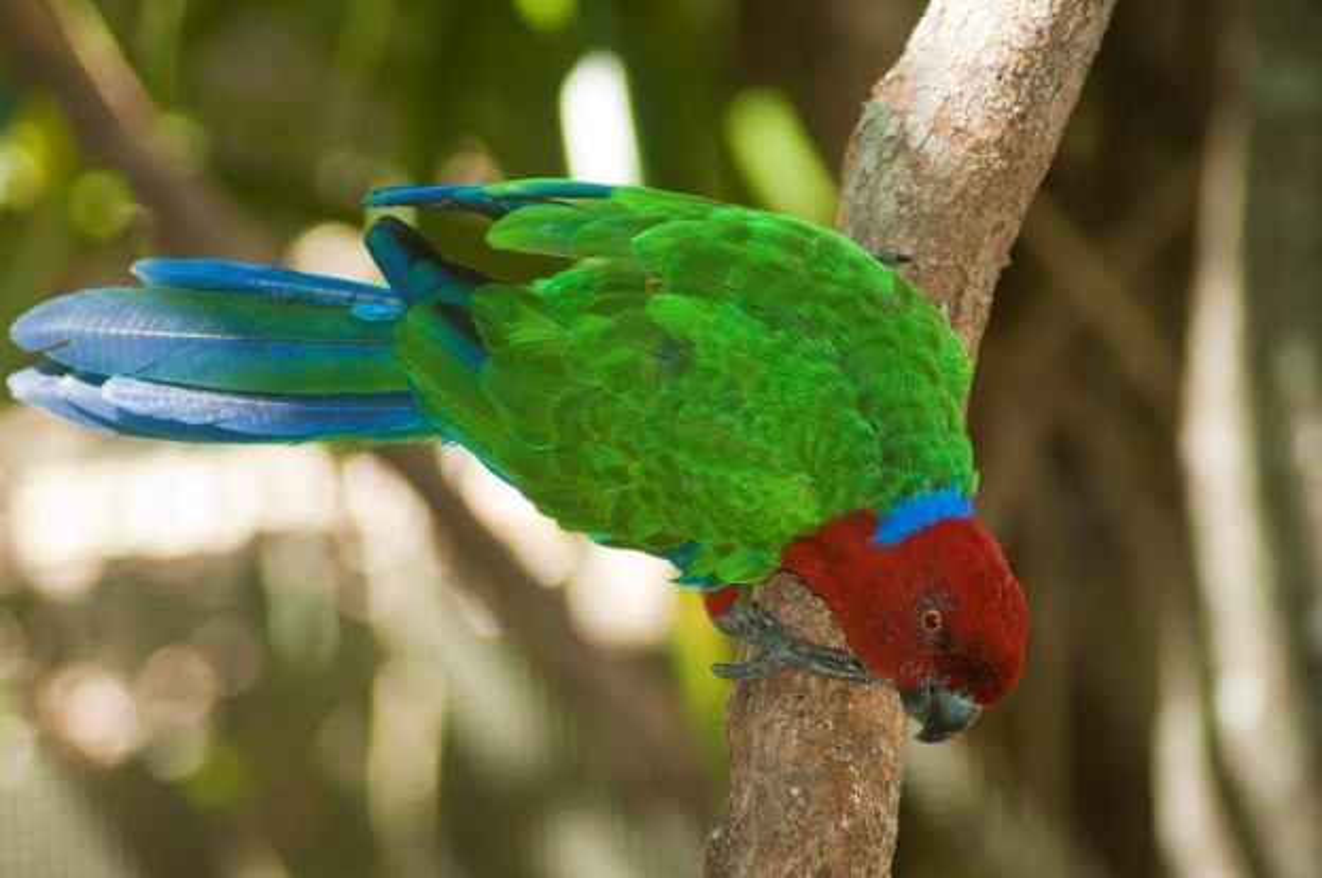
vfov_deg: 6.3
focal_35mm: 218
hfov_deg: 9.5
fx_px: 7979
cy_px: 439
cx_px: 661
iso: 500
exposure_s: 1/200
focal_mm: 145
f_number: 4.5
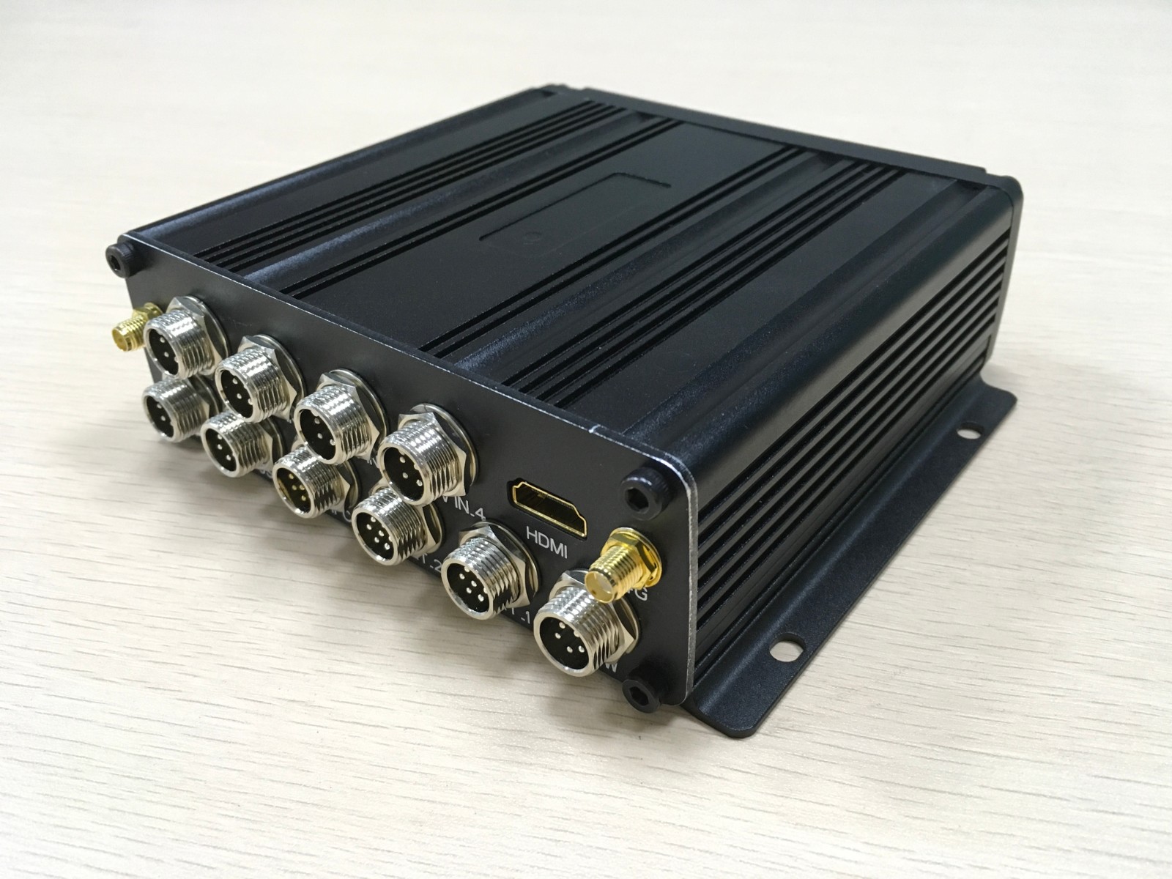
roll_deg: +0.0
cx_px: 586
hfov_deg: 61.7
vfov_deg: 48.2
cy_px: 440
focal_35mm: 29
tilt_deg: -33.5
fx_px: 982
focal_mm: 4.15
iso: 160
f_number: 2.2
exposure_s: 1/33
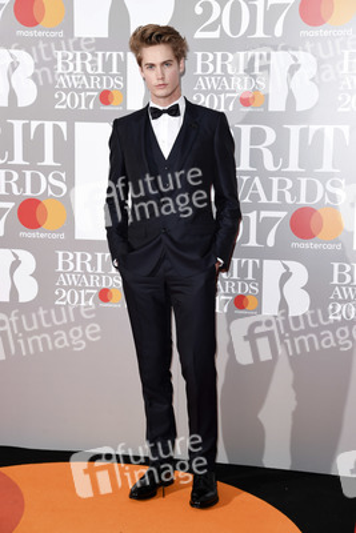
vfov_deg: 30.5
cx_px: 178
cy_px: 266
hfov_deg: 20.6
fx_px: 978
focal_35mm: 66
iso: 400
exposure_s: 1/250
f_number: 5.6
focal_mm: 66
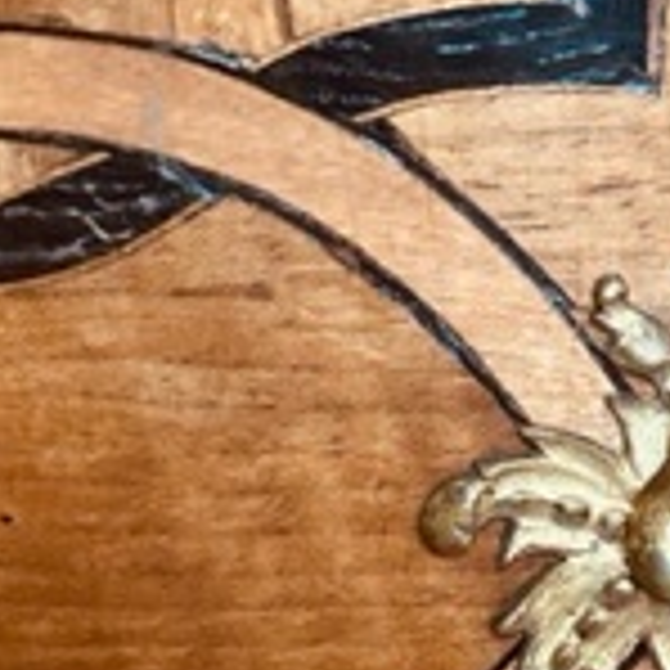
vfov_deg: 18.4
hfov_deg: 17.8
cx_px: 881
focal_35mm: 91
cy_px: 728
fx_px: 1993
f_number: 1.78
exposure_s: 1/60
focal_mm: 6.86
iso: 400
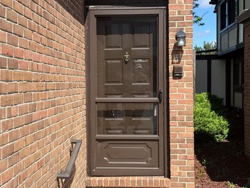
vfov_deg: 24.8
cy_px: 91
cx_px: 109
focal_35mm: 59
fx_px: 426
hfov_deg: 32.7
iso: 100
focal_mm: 6.76
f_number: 1.78
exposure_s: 1/6024
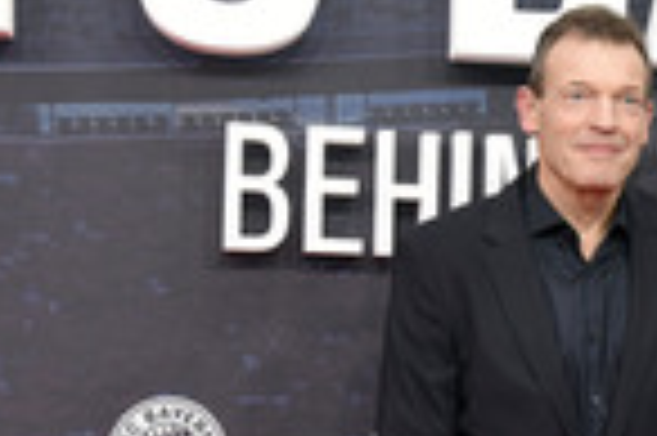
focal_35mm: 117
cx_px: 668
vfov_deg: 11.6
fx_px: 2133
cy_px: 346
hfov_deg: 17.1
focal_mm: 38
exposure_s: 1/125
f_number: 6.3
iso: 1600
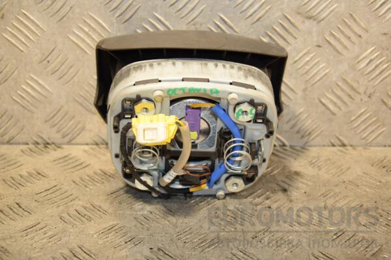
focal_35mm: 60
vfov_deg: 22.6
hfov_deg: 33.4
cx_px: 196
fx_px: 652
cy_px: 130
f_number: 5.6
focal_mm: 40
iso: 800
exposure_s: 1/200
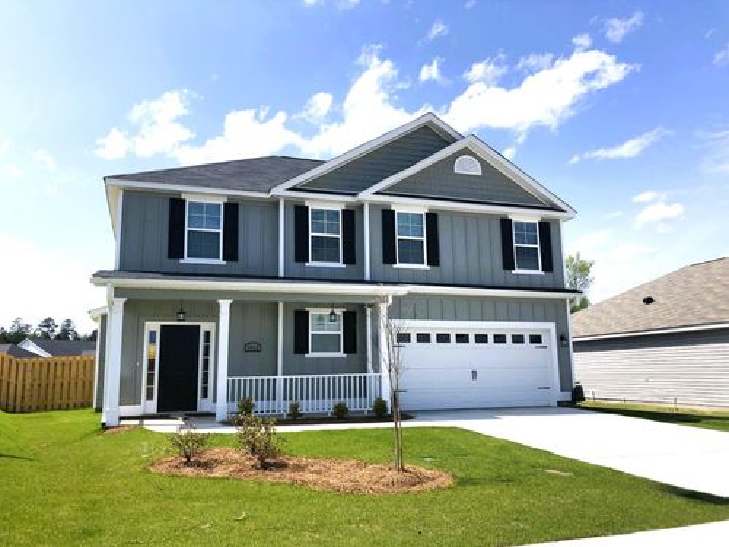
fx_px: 590
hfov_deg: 63.4
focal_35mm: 28
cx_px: 364
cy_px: 274
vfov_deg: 49.7
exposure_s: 1/3333
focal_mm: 3.99
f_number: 1.8
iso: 20
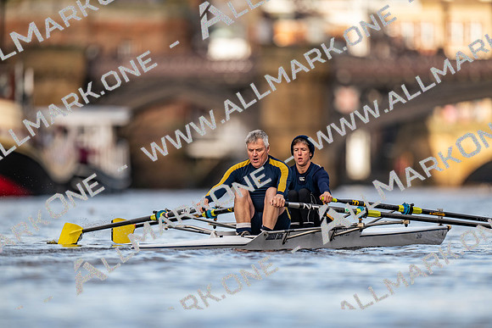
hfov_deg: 3.4
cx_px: 246
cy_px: 164
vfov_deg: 2.3
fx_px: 8202
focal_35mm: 600
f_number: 4
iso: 640
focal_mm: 600
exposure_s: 1/2500
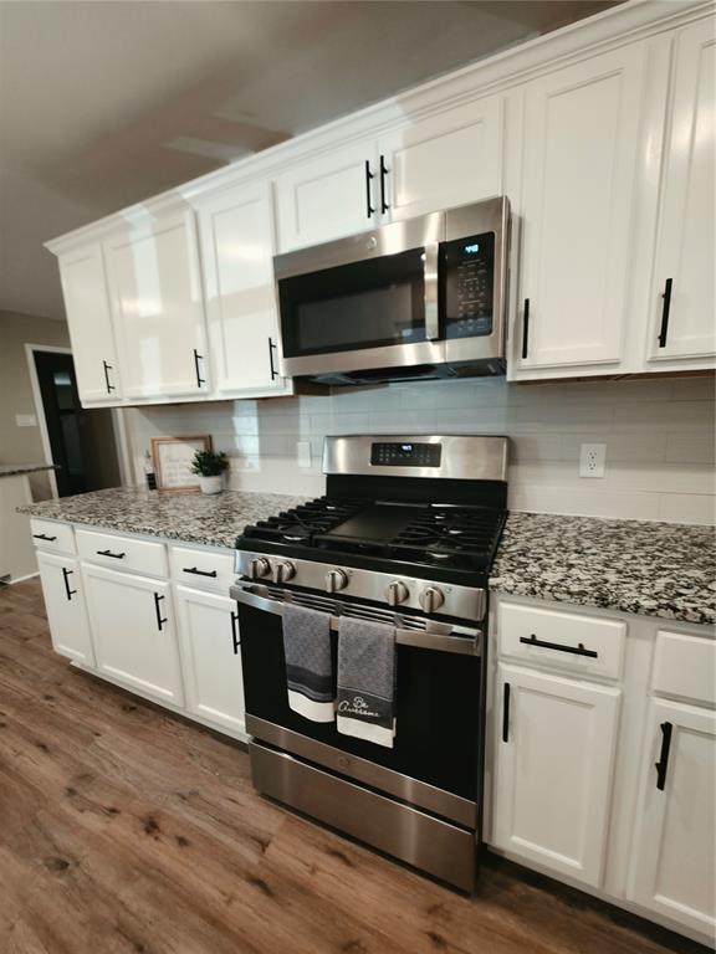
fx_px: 359
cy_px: 477
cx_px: 358
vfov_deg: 106.2
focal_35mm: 13
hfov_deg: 89.9
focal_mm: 2.2
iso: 100
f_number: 1.9
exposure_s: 1/40
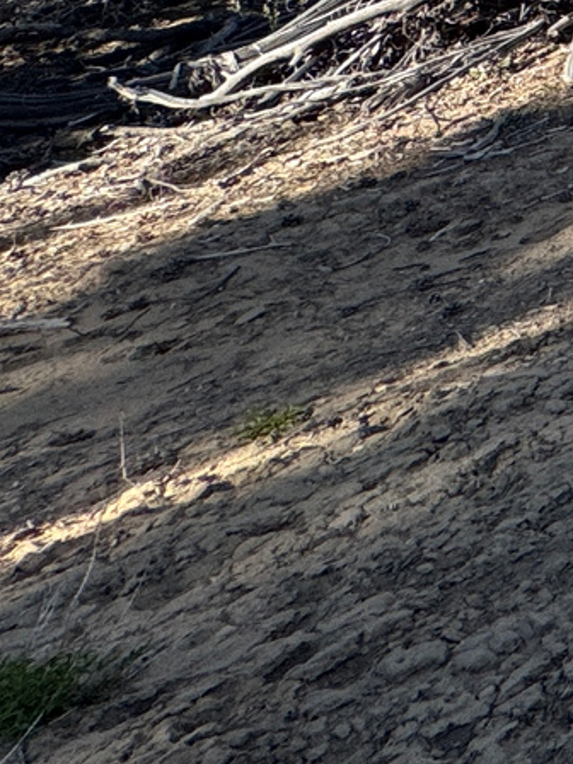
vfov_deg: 22.9
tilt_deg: -4.4
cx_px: 1600
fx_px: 1413
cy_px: -460
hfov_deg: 12.5
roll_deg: +1.2
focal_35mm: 64
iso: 40
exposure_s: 1/889
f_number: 2.2
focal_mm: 2.22
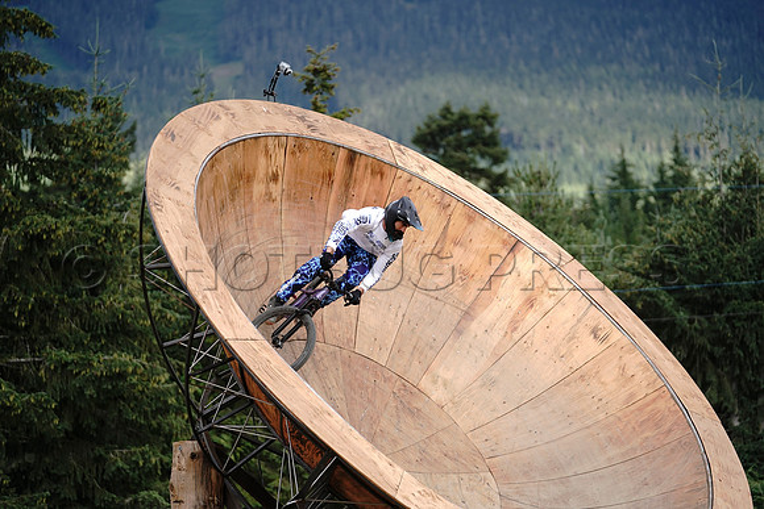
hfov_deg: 15.3
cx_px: 382
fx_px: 2844
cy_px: 254
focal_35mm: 134
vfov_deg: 10.2
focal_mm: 134
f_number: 2.8
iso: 250
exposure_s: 1/1000
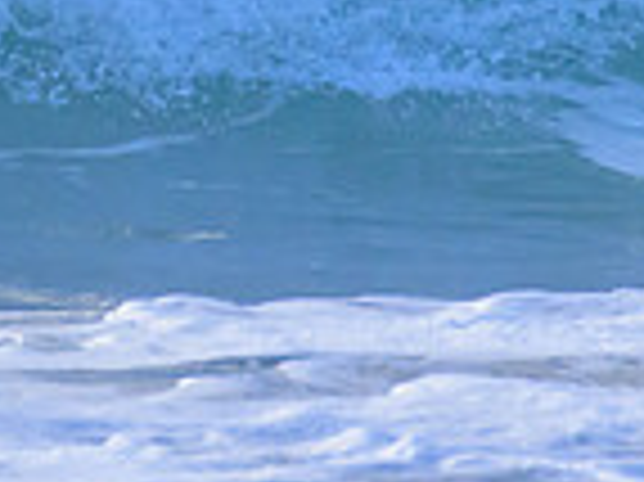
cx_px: -365
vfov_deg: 0.4
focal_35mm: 3316
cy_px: -358
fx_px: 61640
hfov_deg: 0.6
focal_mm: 850
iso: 5000
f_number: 11
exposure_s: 1/2000
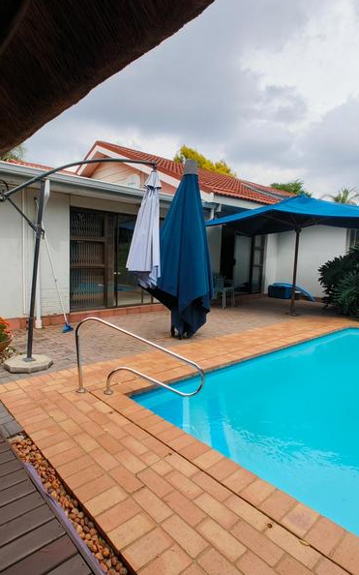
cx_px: 141
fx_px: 313
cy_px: 288
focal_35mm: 20
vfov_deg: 85.1
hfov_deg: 59.1
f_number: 2.2
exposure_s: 1/124
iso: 100
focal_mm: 2.15
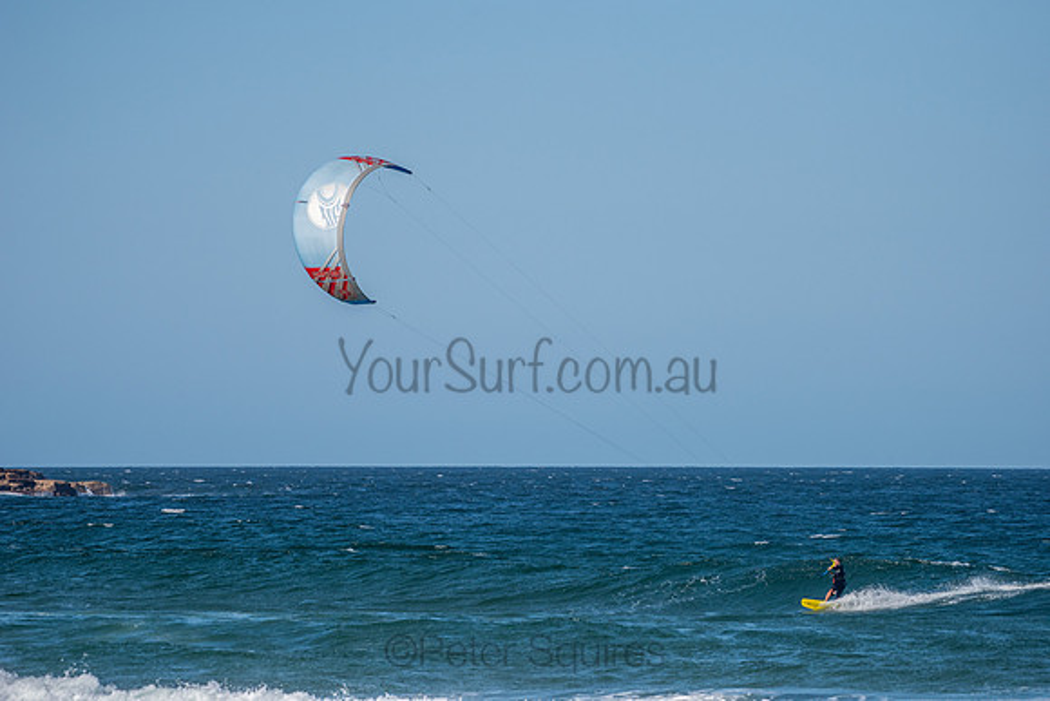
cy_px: 350
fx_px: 7293
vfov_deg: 5.5
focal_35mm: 250
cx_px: 525
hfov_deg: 8.2
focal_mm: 250
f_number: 5.6
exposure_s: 1/4000
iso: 320
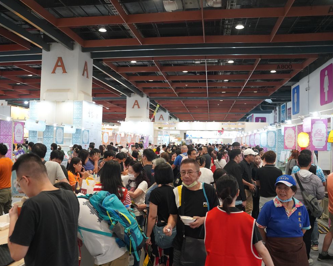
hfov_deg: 55.6
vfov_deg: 45.8
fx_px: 315
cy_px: 133
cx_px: 151
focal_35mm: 32
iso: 4000
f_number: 4
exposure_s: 1/160
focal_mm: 28
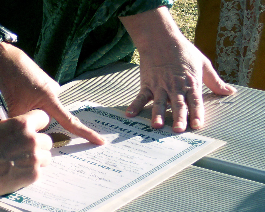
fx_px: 1137
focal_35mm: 145
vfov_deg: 10.6
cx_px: 76
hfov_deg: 13.3
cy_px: 142
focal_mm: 21.3
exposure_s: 1/250
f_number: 4.8
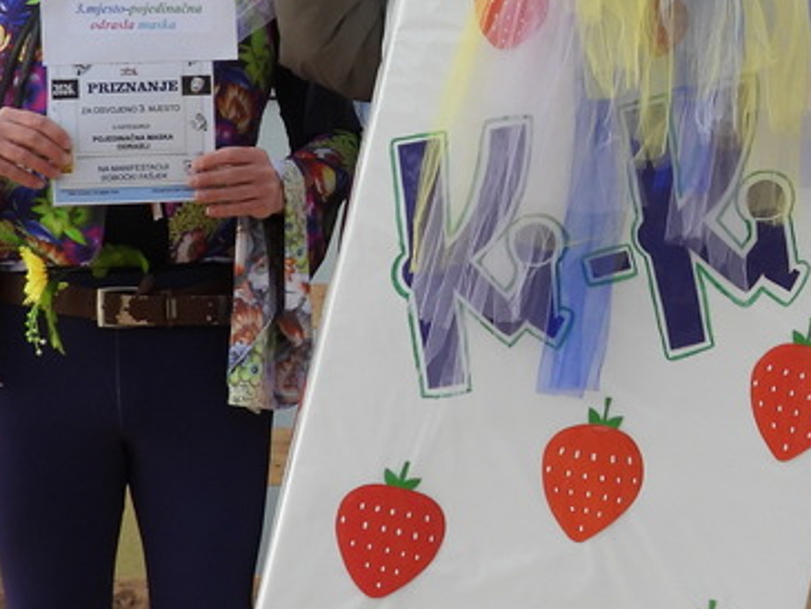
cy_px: 120
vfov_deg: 11.8
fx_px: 2930
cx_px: 778
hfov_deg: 15.5
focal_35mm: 125
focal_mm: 6.8
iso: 100
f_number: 3.2
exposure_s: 1/400
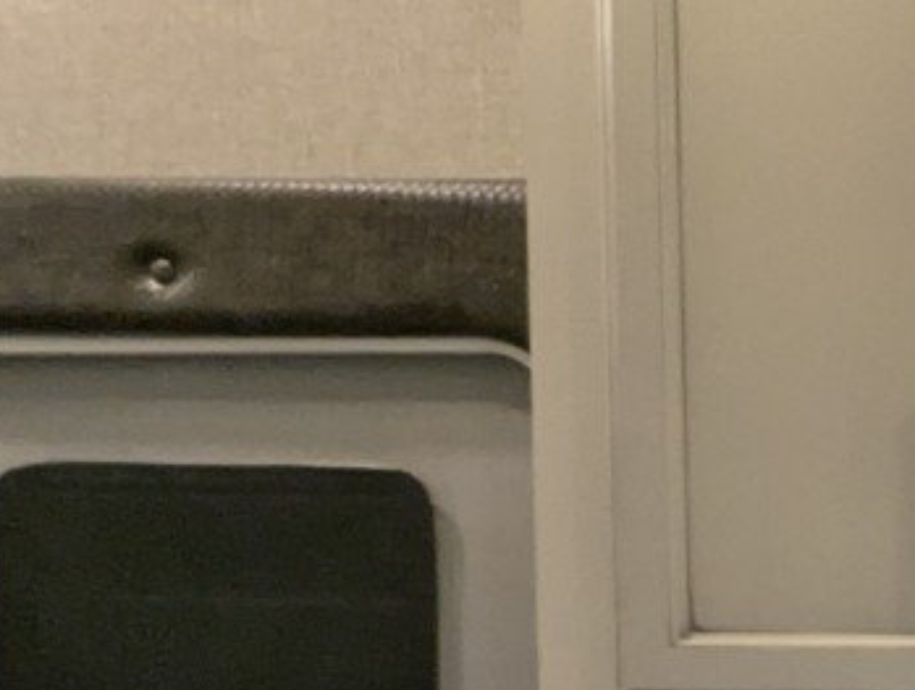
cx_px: 1684
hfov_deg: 20.4
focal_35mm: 64
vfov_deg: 22.2
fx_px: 1695
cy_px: 677
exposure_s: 1/45.8
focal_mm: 2.35
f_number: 2.2
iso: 141
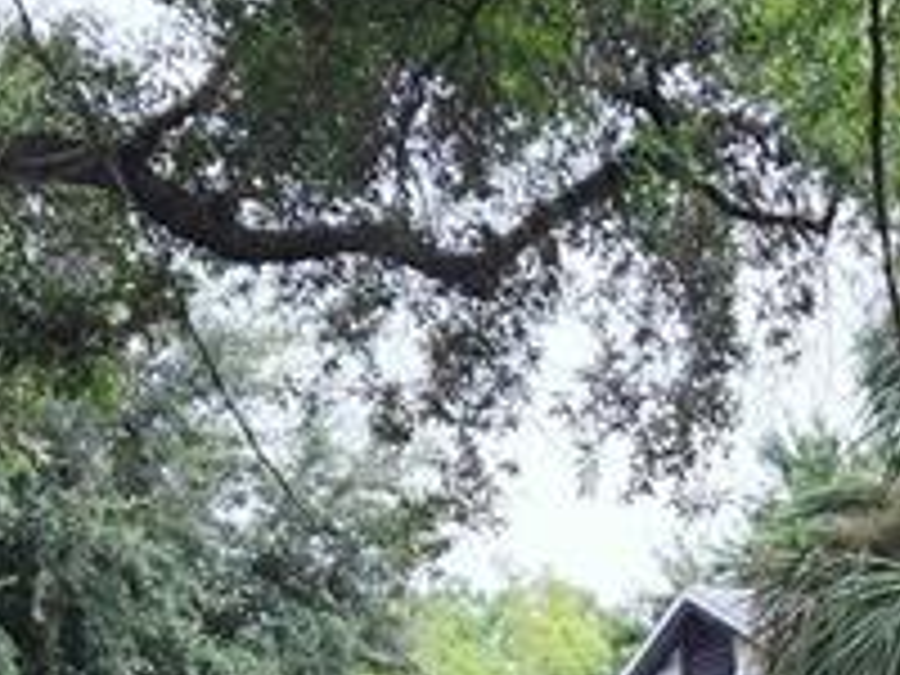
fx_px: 3068
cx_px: 981
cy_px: 976
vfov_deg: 12.0
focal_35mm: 118
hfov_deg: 16.2
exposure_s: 1/180
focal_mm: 5.4
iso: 50
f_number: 1.8
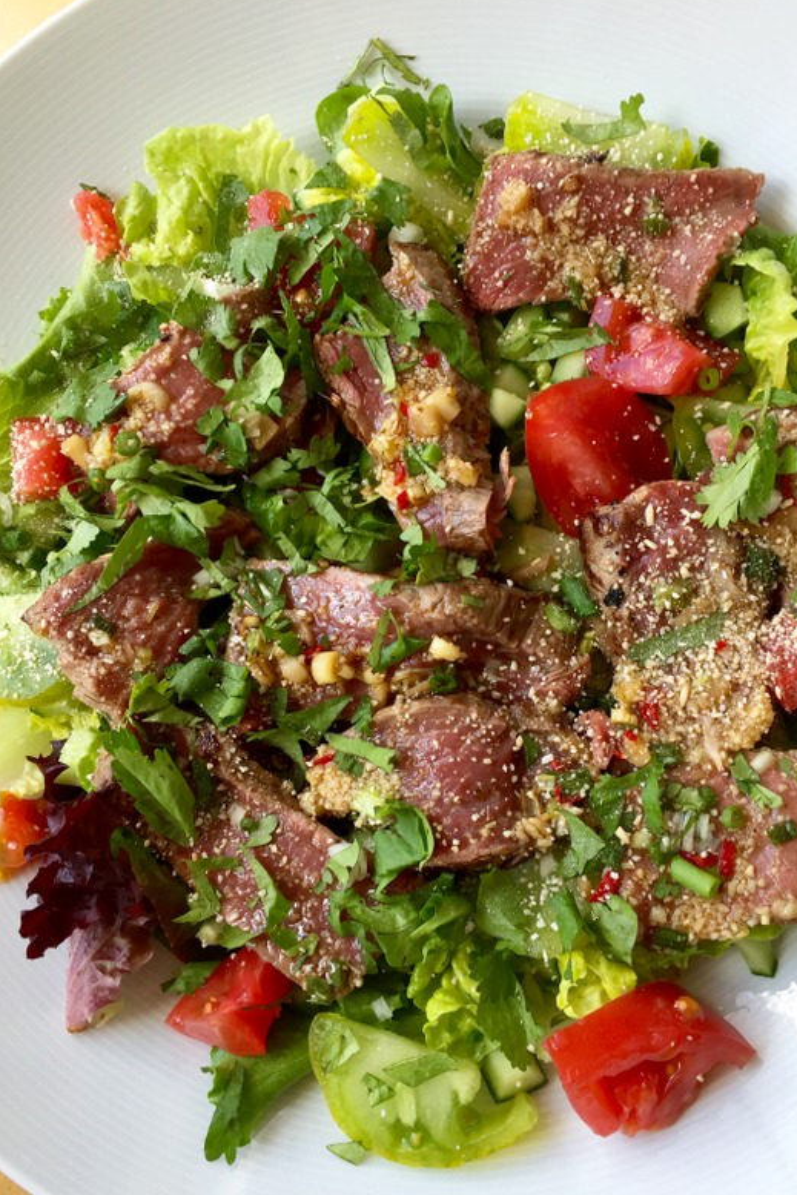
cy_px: 605
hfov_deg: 42.3
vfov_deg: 60.3
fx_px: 1029
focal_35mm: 31
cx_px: 435
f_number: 2.2
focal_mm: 4.15
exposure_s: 1/100
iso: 50
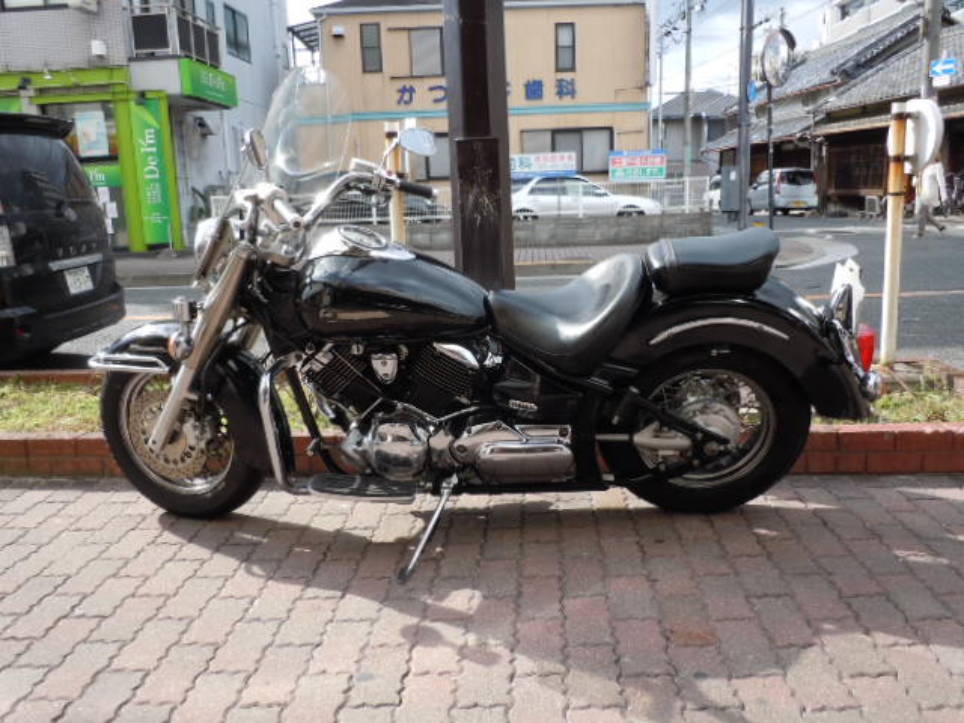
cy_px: 362
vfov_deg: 49.7
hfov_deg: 63.4
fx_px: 780
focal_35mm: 28
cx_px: 482
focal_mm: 5
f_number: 3.7
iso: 100
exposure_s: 1/250
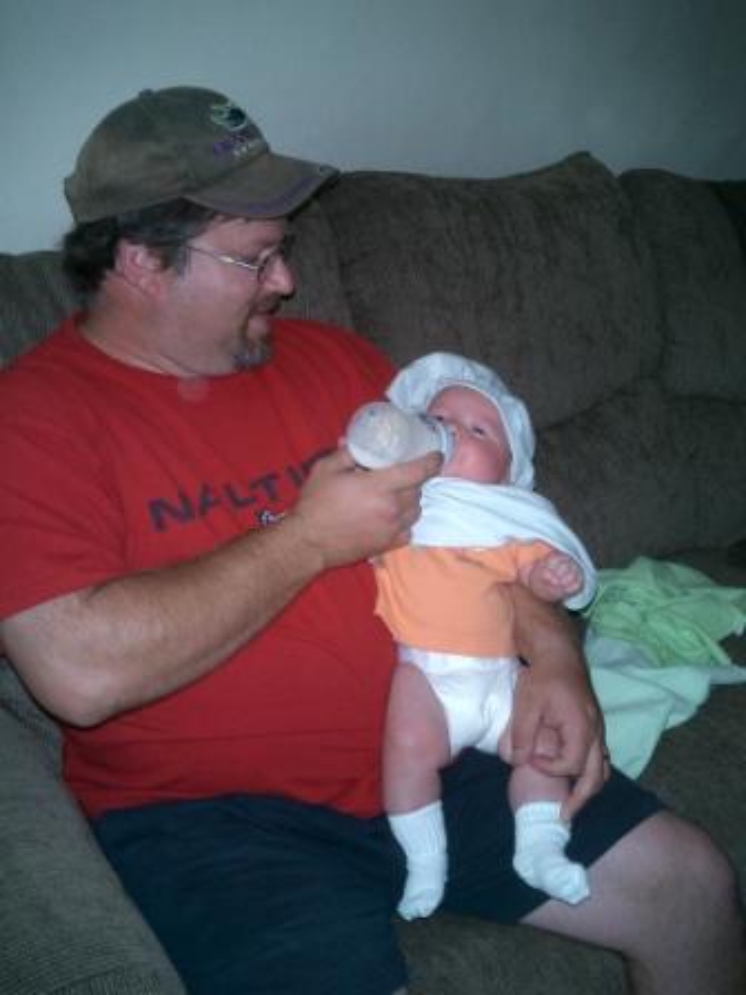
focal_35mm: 35
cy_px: 498
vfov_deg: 52.6
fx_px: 1006
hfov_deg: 40.7
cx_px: 373
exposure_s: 1/40
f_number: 4.2
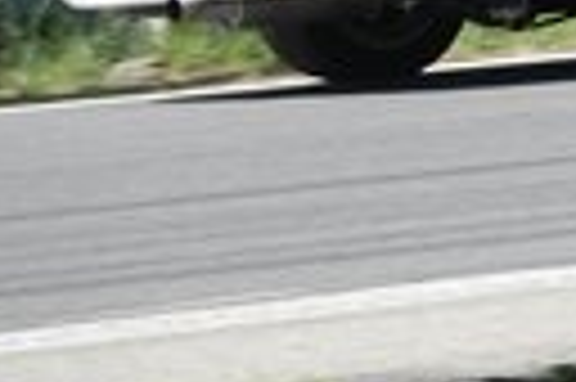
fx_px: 11234
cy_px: -139
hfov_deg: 2.9
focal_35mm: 703
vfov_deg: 1.9
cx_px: 968
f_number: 4
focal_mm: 73.24
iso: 200
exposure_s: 1/800
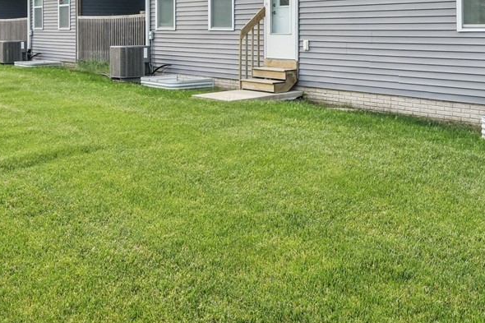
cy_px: 30
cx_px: 386
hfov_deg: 41.0
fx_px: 620
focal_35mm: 46
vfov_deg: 28.1
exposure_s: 1/500
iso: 400
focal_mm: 16
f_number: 10
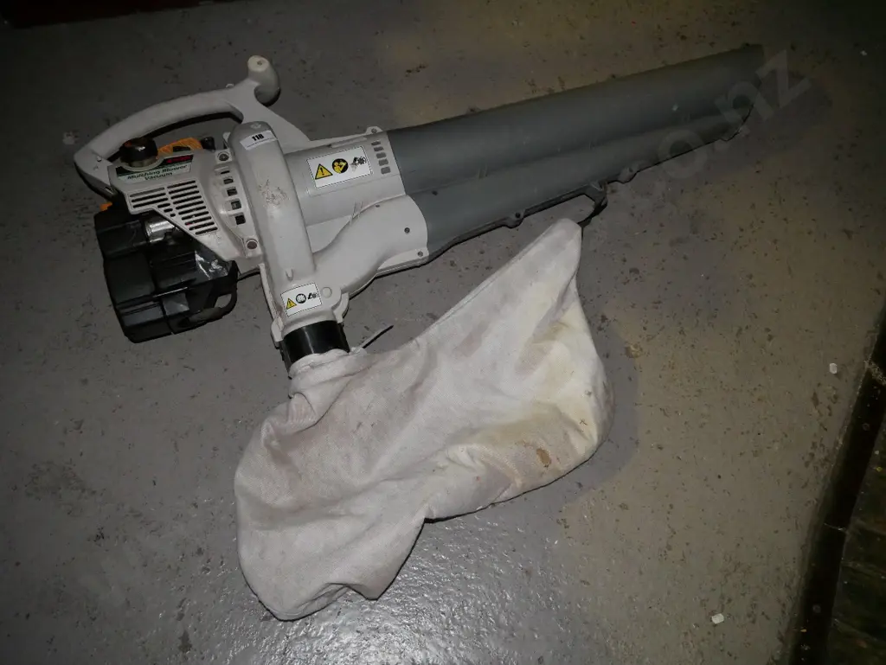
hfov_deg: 53.9
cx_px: 443
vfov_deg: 41.8
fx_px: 871
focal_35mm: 34
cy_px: 332
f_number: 5
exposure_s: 1/125
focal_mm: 17
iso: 3200
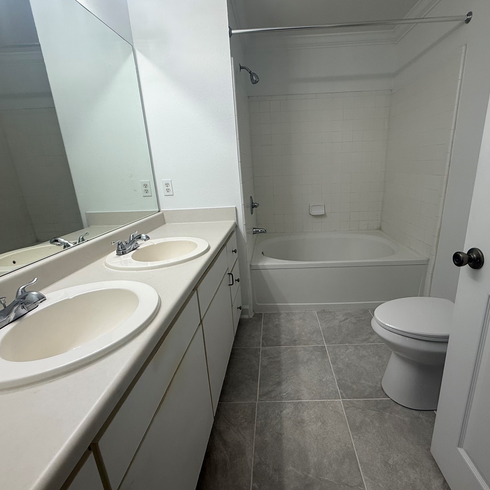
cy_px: 243
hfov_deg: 83.7
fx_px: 272
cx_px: 272
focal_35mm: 17
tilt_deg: -16.0
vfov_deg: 84.0
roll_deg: +2.2
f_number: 2.2
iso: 100
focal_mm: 2.22
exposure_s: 1/120
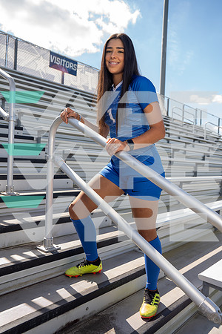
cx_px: 111
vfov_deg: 65.5
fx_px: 259
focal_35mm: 28
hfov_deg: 46.4
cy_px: 167
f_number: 4
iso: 50
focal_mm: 28
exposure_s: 1/250
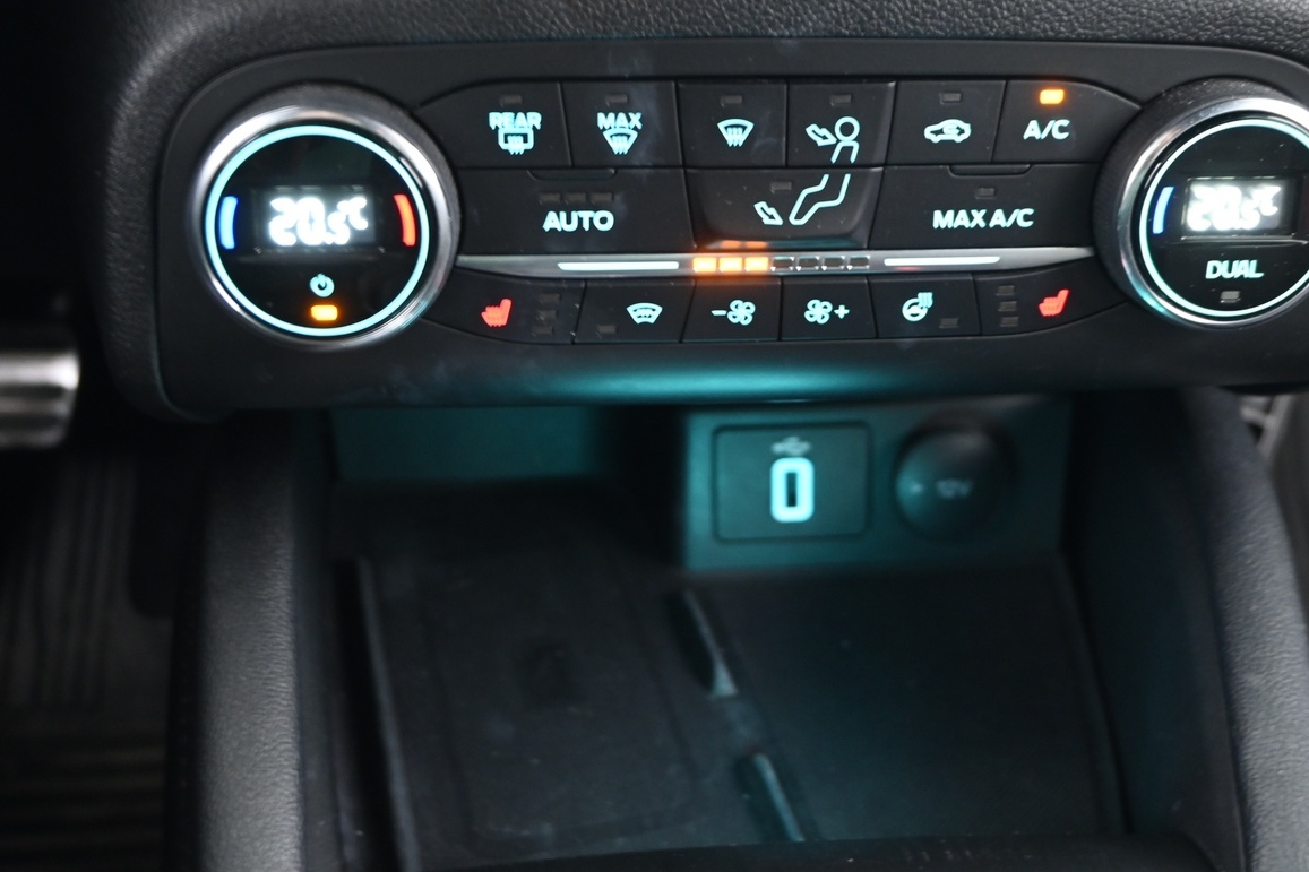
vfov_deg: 31.6
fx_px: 1527
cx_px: 707
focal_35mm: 42
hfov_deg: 46.4
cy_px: 271
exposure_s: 2
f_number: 3.8
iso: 1000
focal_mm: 20
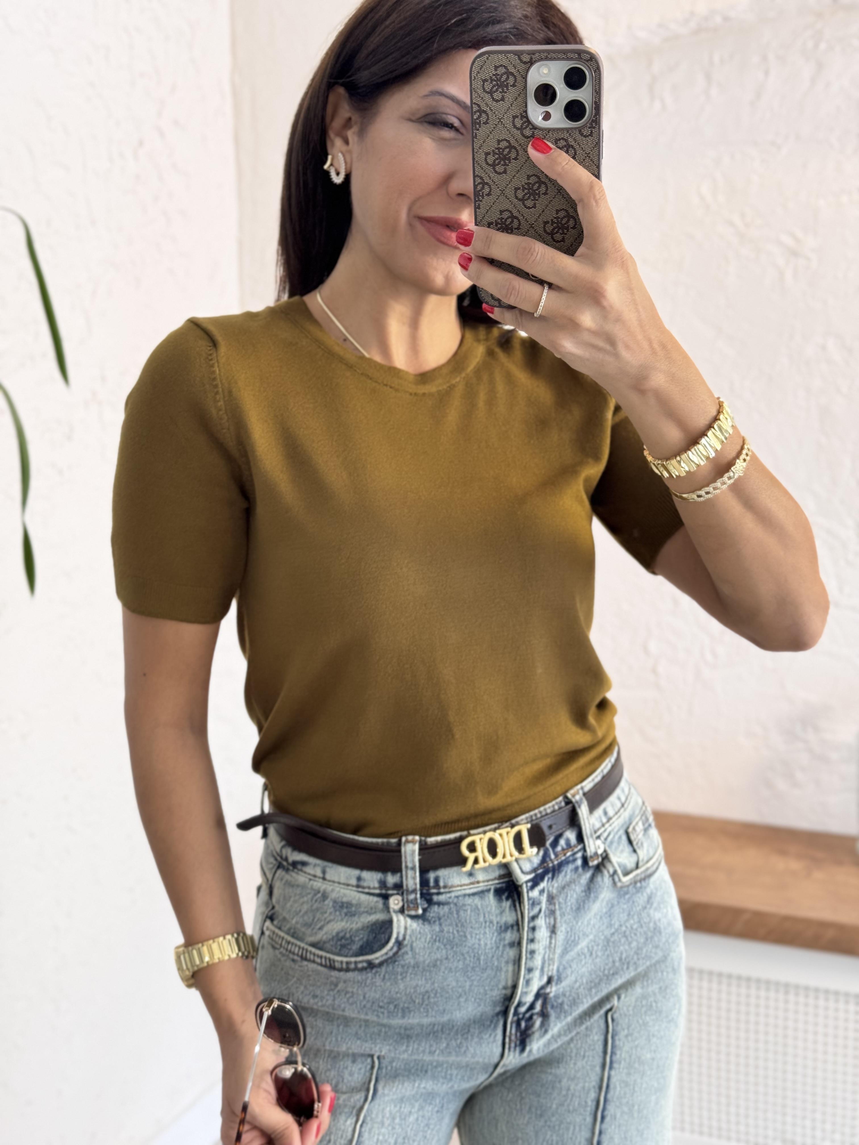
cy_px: 572
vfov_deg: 39.7
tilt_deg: -23.4
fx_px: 1588
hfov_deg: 30.3
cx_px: 430
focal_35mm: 48
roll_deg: +0.2
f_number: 1.78
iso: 125
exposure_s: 1/60
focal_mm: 6.76
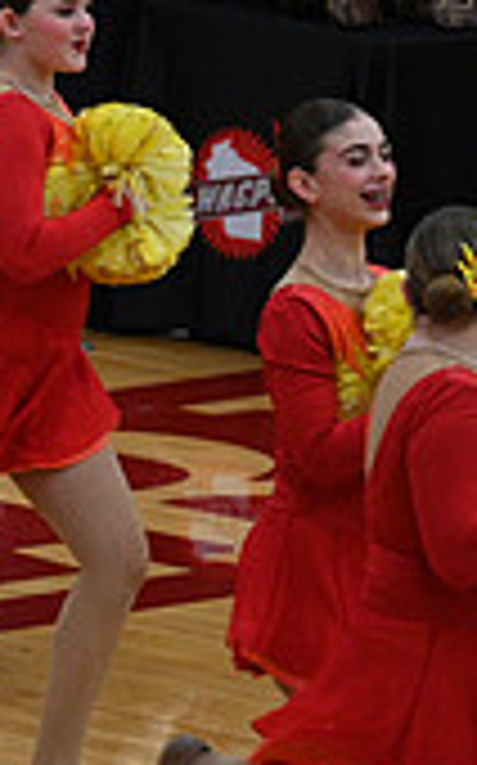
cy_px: 79
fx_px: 12293
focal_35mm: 590
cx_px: -810
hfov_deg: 2.2
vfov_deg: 3.6
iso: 4000
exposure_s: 1/400
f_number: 4
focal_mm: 170
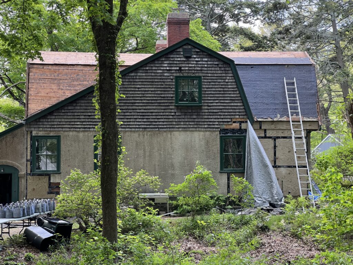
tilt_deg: +2.0
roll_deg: +0.3
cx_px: 176
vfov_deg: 19.1
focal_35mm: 77
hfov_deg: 25.3
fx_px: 785
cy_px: 132
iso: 64
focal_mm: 9
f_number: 2.8
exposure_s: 1/99
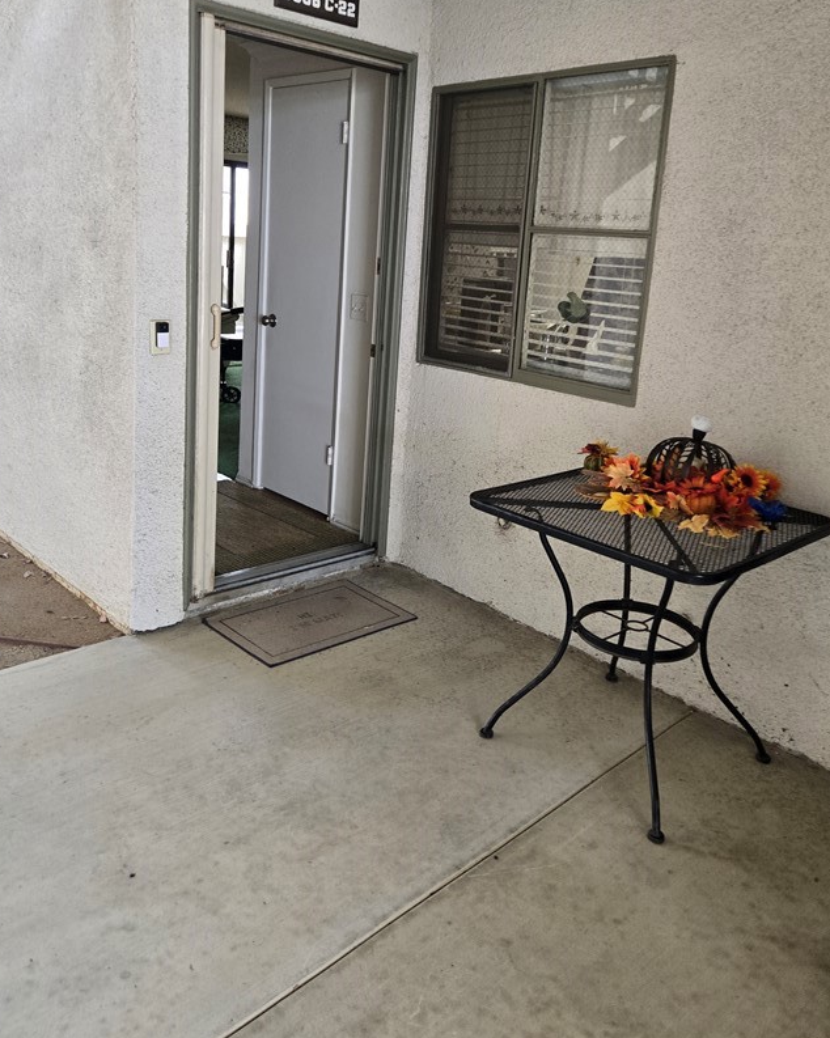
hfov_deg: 50.0
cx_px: 420
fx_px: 891
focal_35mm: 29
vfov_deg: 59.8
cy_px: 403
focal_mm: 5.4
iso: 320
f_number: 1.8
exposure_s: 1/120
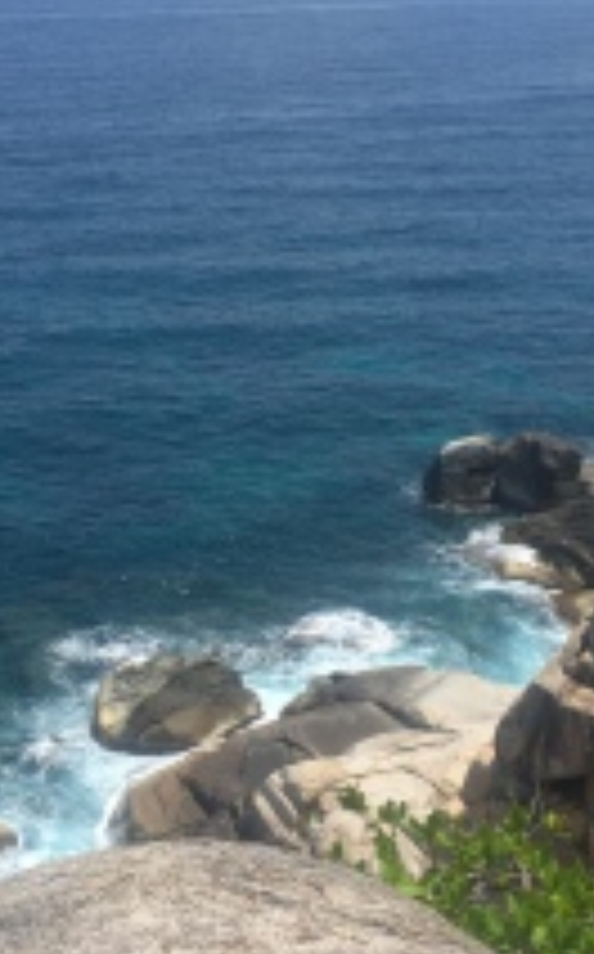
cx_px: 202
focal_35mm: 58
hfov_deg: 22.2
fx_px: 1506
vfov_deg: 35.1
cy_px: 418
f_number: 2.2
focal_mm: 4.15
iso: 32
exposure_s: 1/2475
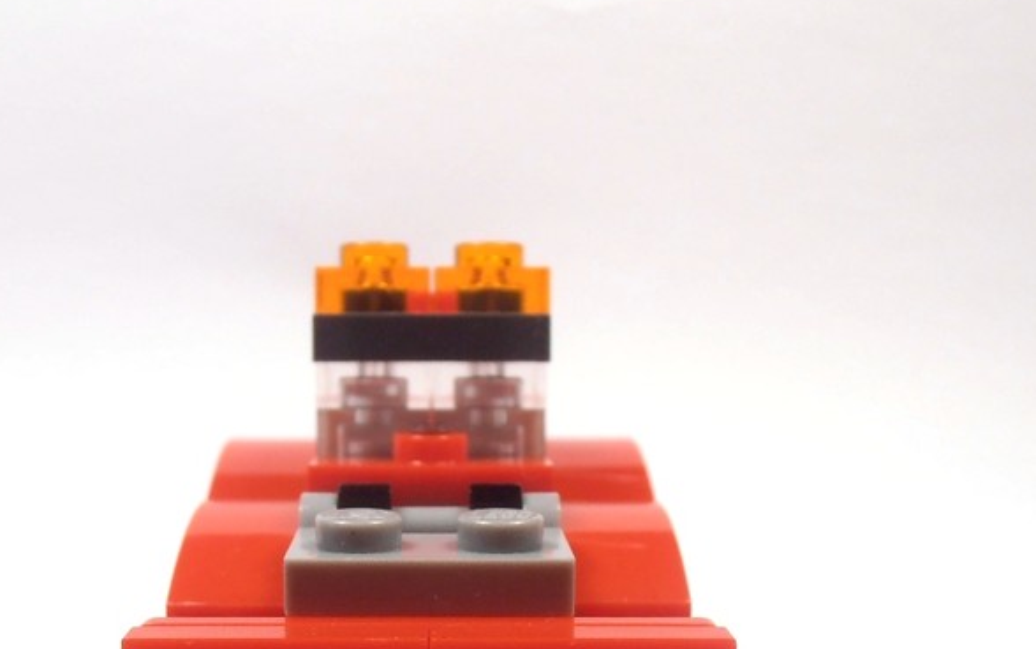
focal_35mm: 60
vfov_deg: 21.2
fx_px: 1695
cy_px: 569
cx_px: 433
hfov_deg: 33.9
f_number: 3.9
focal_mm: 6.61
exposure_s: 1/50
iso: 80
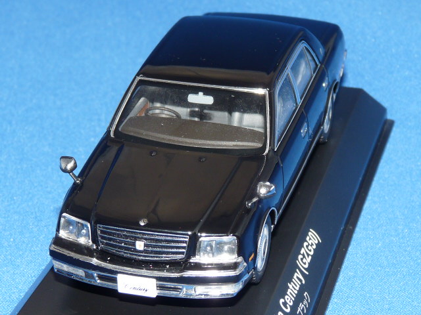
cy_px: 158
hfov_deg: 18.2
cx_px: 210
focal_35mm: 108
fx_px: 1313
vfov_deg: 13.7
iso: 100
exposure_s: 1/30
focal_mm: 10.8
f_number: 4
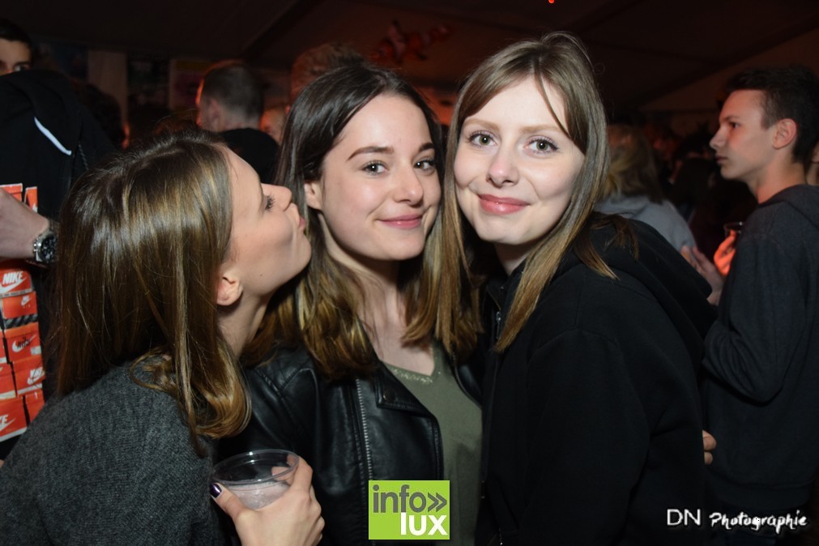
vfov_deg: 36.9
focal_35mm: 36
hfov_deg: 53.1
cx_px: 410
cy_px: 273
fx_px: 819
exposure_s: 1/60
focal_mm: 24
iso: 1600
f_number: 4
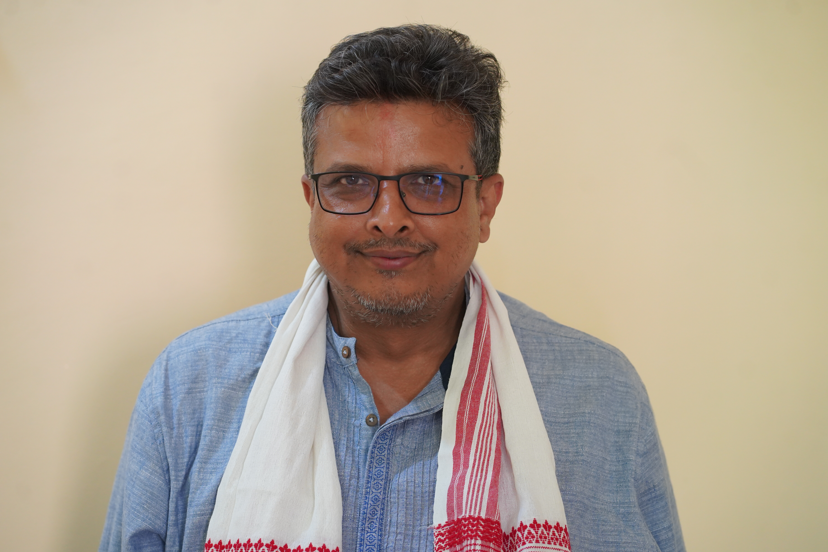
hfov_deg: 23.9
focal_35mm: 85
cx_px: 414
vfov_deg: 16.1
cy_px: 276
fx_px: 1955
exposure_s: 1/160
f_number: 4
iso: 2500
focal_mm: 85
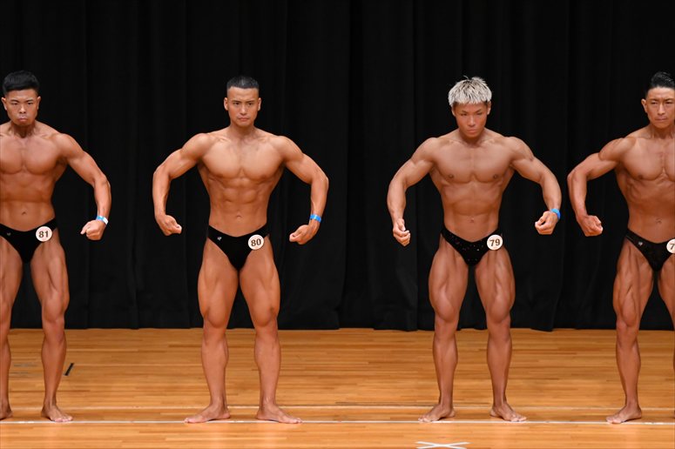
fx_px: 4779
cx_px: 338
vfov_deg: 5.4
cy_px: 224
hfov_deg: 8.1
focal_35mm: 255
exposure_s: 1/400
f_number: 5.6
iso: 3200
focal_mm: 170
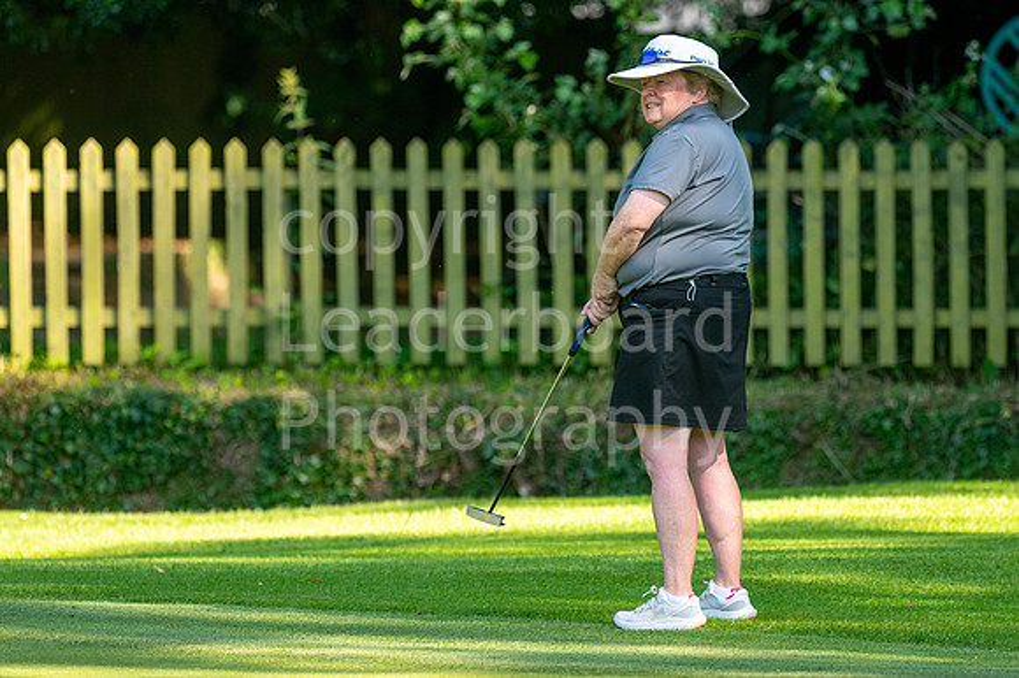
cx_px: 510
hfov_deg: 4.6
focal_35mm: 450
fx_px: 12730
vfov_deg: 3.1
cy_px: 339
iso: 320
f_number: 5
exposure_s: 1/800
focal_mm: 300
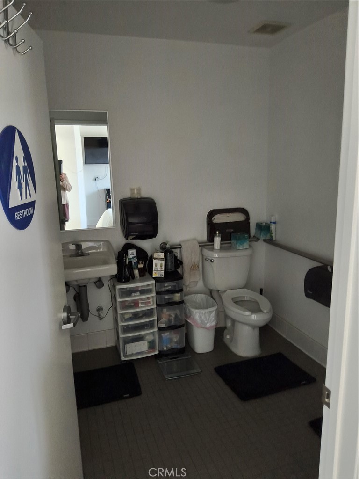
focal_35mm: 25
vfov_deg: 69.4
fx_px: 346
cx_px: 180
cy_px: 240
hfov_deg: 54.9
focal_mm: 3.08
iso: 400
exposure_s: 1/24
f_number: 2
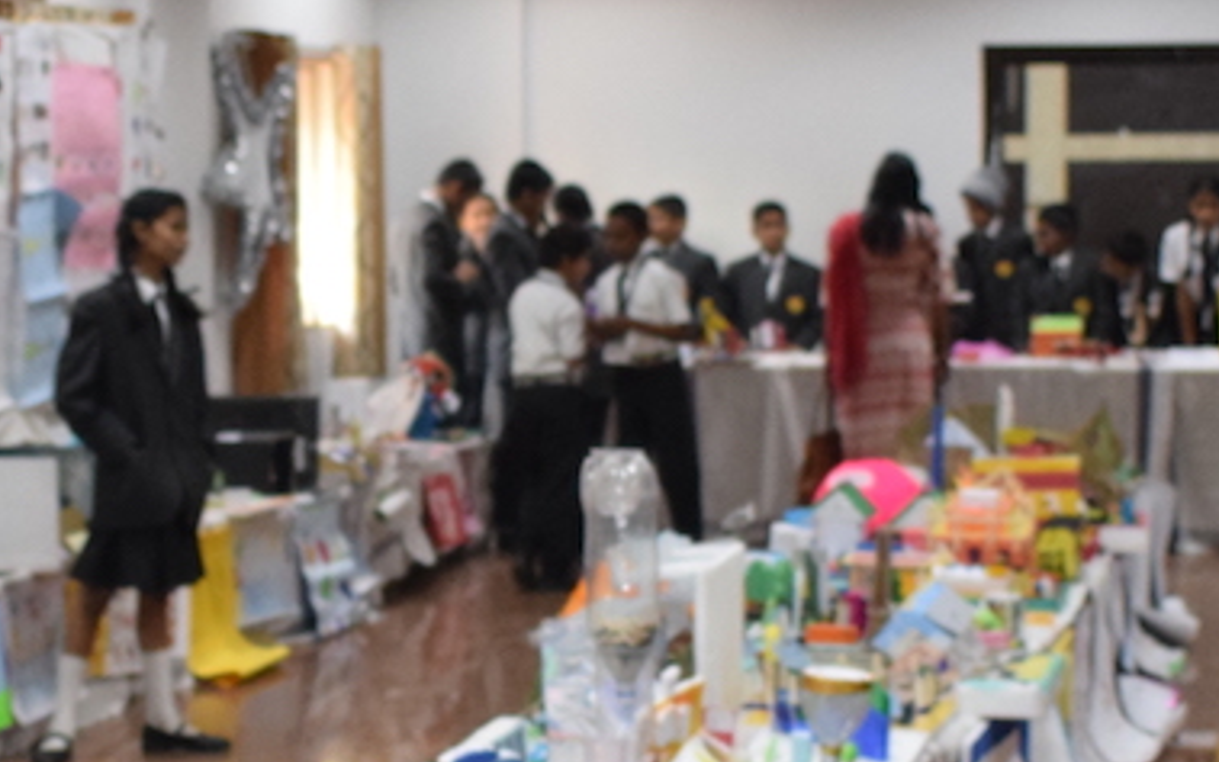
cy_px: 548
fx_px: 3945
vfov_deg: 11.0
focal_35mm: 119
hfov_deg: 17.5
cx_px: 476
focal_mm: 23
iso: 1600
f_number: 3.8
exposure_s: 1/100
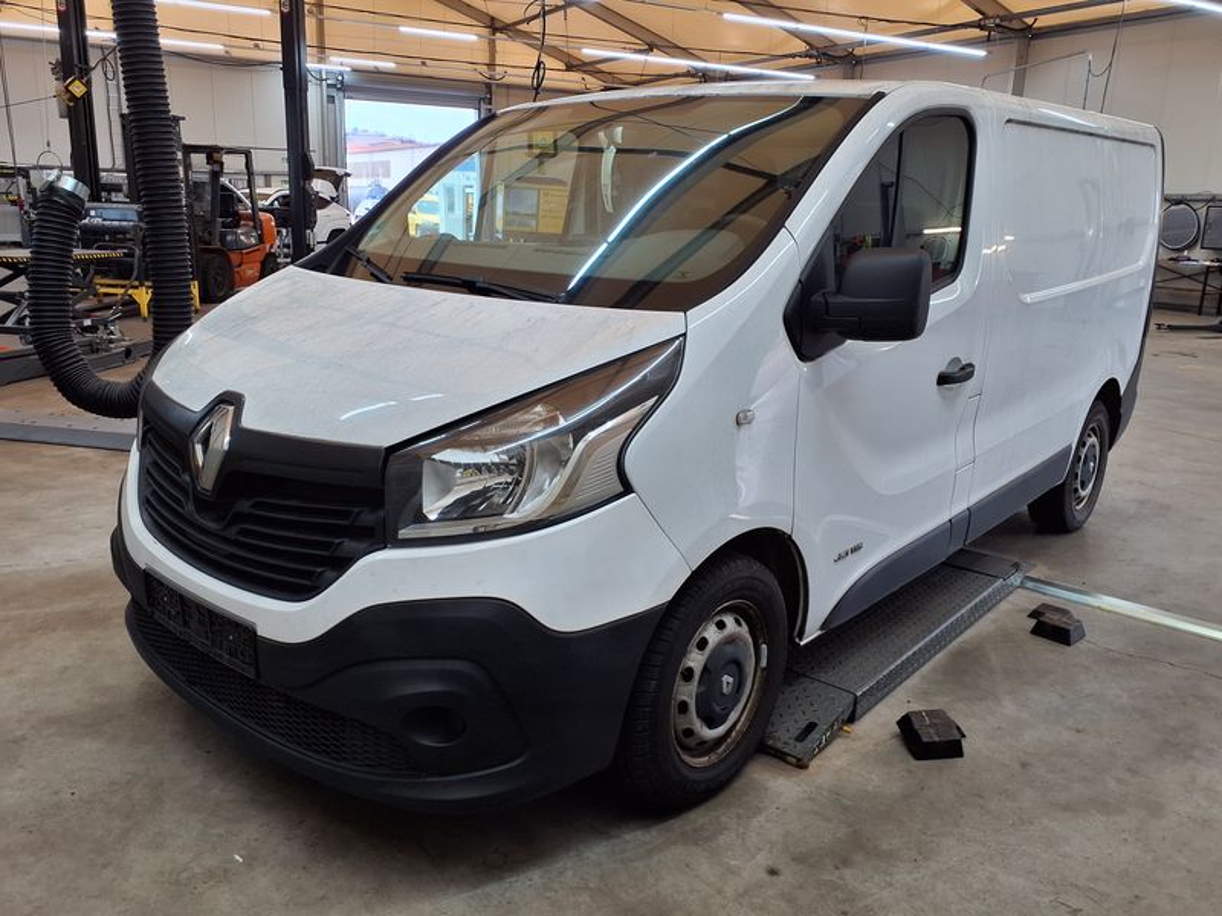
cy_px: 458
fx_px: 953
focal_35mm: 27
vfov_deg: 51.4
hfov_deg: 65.3
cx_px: 611
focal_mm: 3.58
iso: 64
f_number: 1.9
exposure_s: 1/120
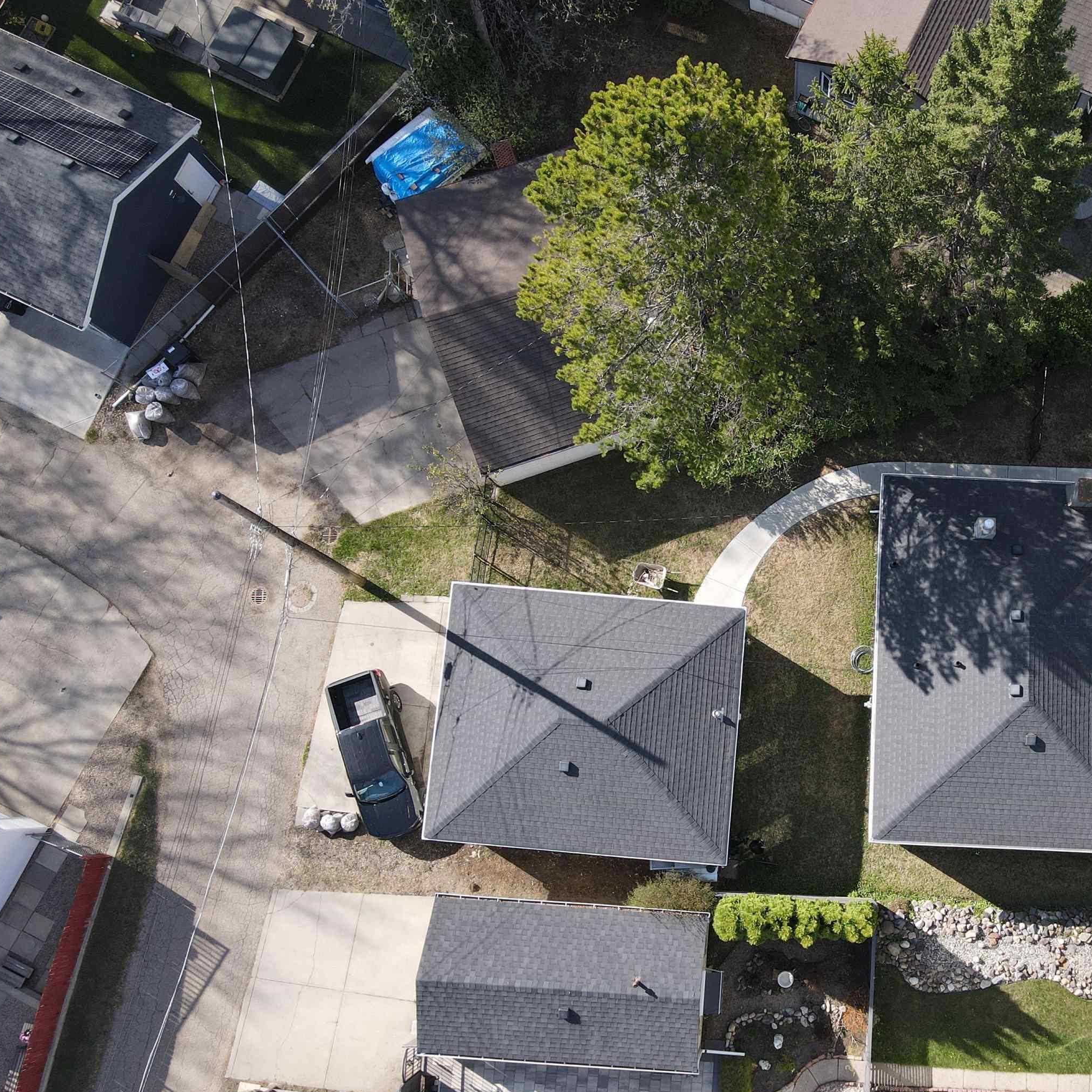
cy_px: 609
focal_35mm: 32
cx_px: 800
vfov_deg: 51.0
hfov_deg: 49.4
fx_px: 1142
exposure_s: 1/15
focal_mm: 4.5
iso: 110
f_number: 2.8
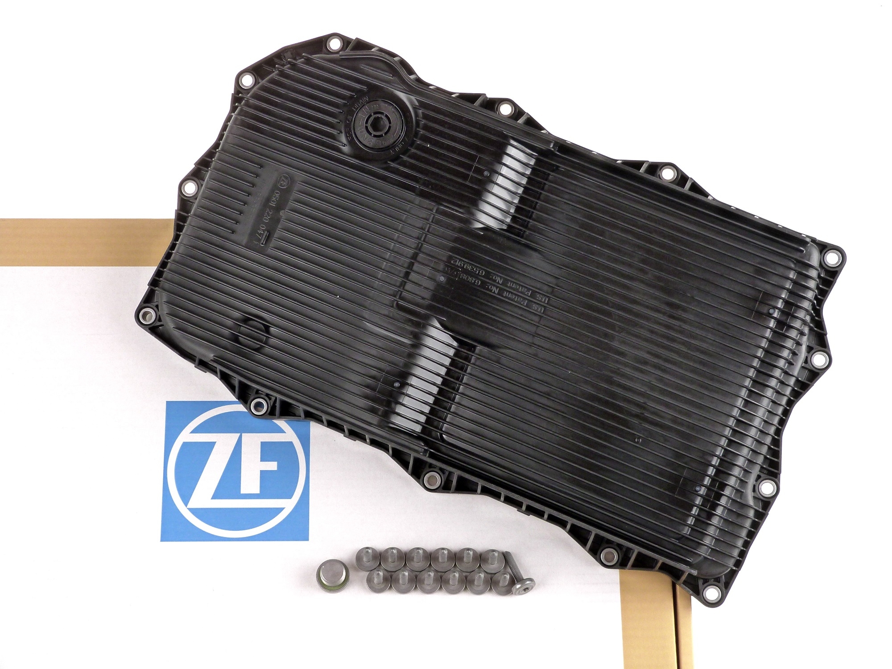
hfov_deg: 29.4
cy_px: 334
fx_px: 1701
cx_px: 446
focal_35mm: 66
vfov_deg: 22.3
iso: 250
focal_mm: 11.8
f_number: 3.3
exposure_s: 1/60
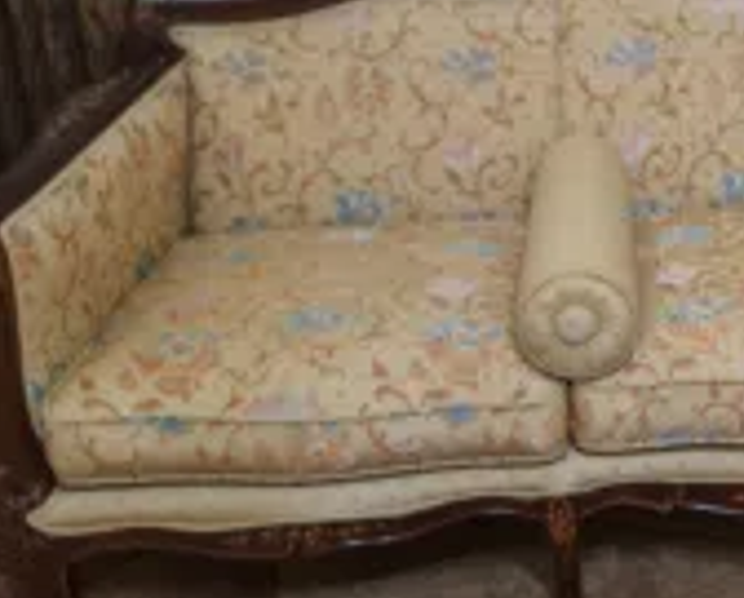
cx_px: 726
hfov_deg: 30.4
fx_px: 1279
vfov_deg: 26.0
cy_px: 164
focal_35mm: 58
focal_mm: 7
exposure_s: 1/50
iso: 1000
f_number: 1.8
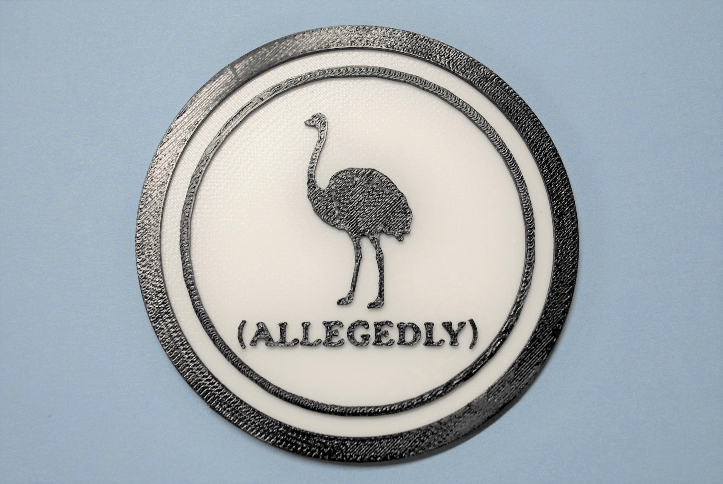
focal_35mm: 33
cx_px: 362
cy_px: 242
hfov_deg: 57.2
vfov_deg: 40.1
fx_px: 664
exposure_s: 1/80
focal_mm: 22
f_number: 4.5
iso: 200
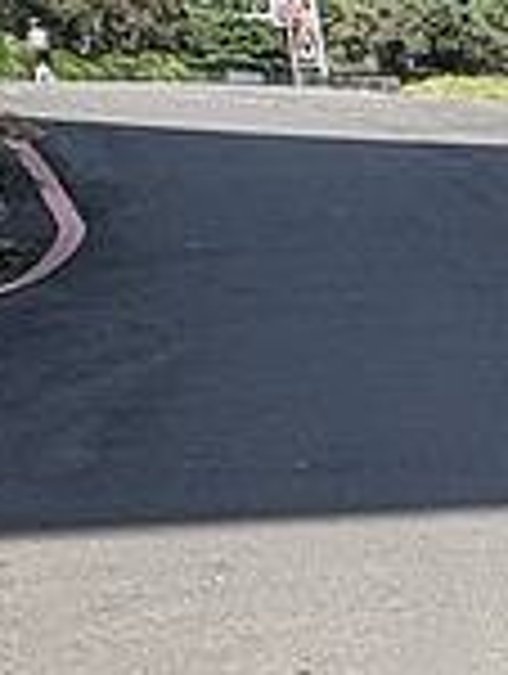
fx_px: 1893
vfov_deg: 17.6
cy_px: 1080
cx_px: 1218
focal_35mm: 97
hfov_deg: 12.2
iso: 50
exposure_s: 1/657
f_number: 2.2
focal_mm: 2.22
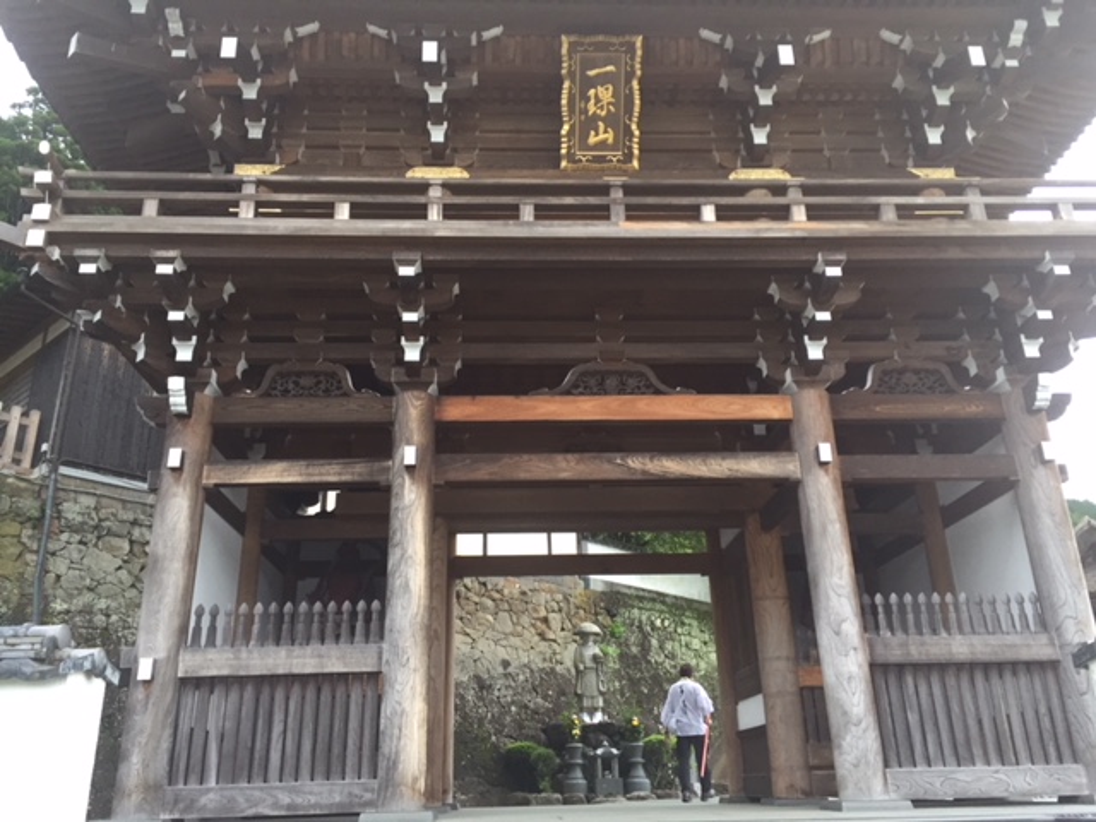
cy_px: 411
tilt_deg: +22.5
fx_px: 918
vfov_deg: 48.2
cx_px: 548
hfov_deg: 61.7
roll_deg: +1.5
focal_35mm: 29
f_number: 2.2
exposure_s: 1/30
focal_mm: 4.15
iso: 50
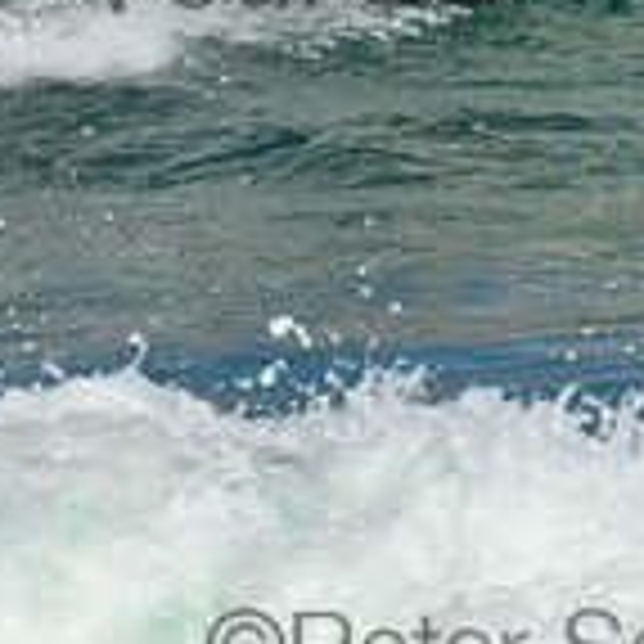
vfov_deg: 0.6
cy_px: -228
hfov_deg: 0.6
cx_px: 519
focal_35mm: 3164
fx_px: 66596
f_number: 11
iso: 800
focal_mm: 800
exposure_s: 1/2000
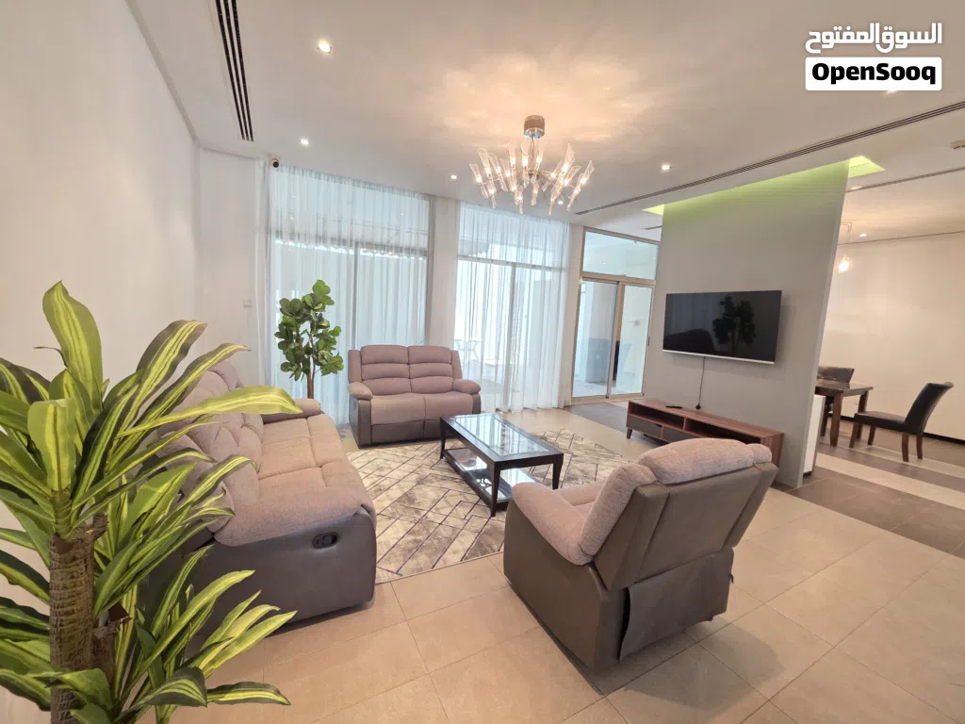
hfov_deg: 106.2
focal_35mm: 13
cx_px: 482
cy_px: 362
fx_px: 362
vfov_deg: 89.9
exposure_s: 1/50
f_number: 1.9
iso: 320
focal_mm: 2.2
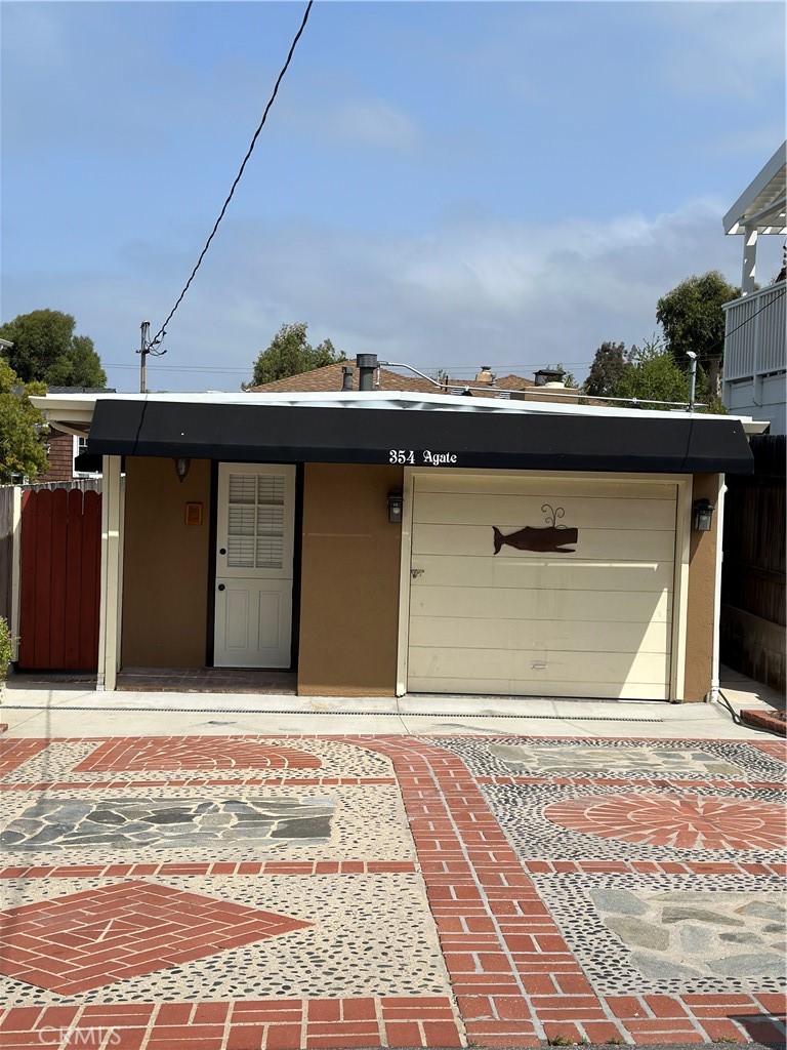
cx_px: 394
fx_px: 1455
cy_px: 525
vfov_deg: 39.7
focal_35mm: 48
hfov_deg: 30.3
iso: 100
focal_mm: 6.86
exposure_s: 1/9804
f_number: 1.78
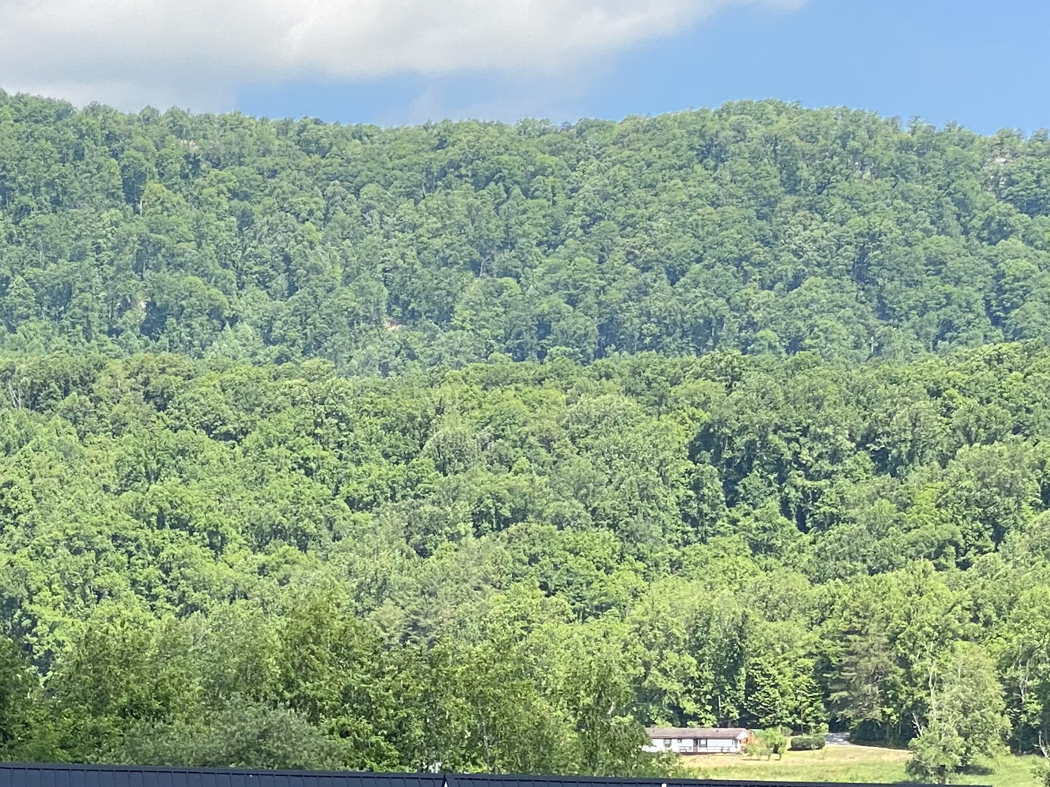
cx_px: 15
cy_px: 961
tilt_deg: -1.2
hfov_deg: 14.1
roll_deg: -2.4
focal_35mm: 138
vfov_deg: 10.6
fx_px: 4186
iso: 20
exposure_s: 1/773
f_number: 2
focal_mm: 6
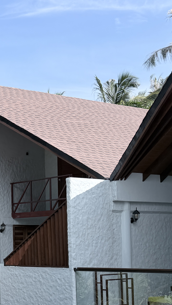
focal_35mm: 59
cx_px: -96
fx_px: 478
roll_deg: +1.2
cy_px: 244
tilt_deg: +1.2
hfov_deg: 17.9
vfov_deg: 34.4
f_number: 1.78
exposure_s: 1/3279
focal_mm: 6.76
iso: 100
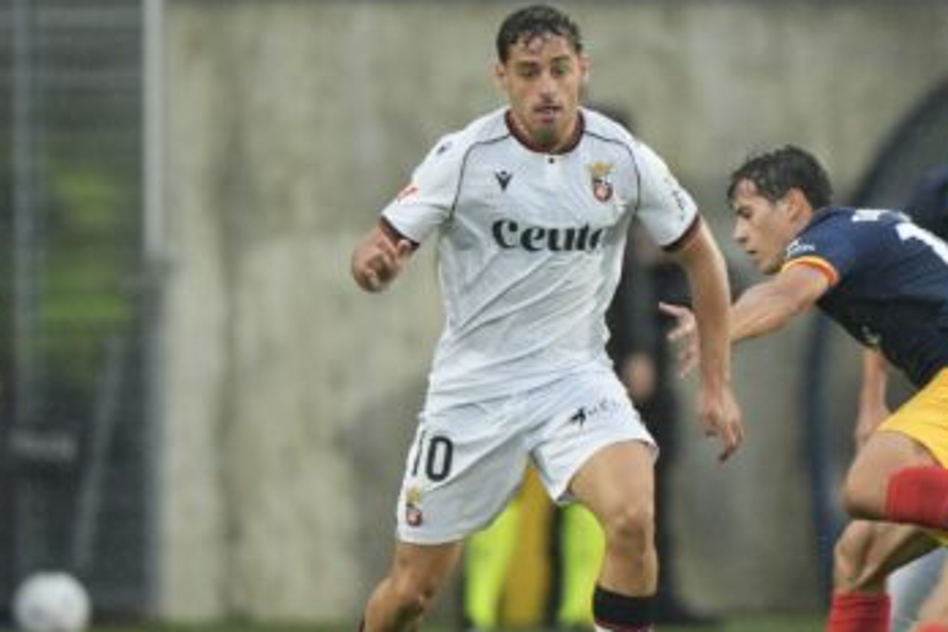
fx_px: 22671
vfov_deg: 1.6
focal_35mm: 861
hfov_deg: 2.4
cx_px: 526
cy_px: 278
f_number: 2.8
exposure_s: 1/1000
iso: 1600
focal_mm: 400
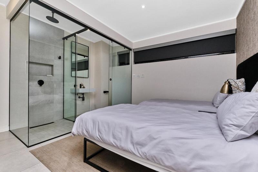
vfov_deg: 77.3
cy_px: 86
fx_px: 107
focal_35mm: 15
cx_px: 129
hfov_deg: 100.4
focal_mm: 10
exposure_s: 1/200
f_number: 8
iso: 800
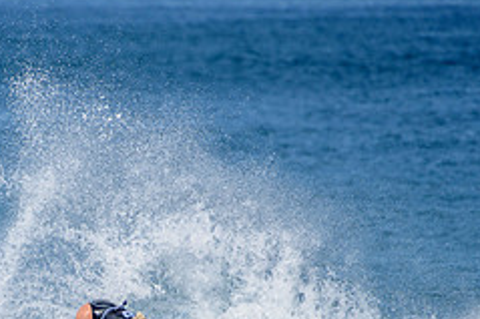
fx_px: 16175
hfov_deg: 1.7
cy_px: 374
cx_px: 10
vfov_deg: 1.1
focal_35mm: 1214
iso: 250
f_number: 6.3
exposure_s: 1/2500
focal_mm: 500
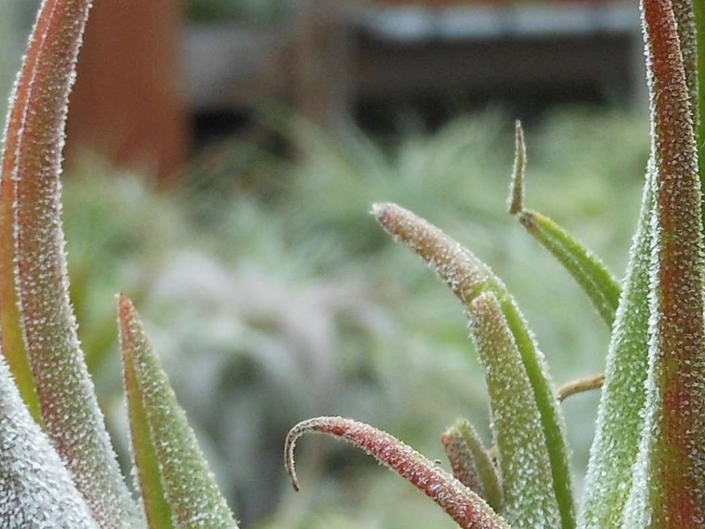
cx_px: 600
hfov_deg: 13.6
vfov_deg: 10.3
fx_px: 2933
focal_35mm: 144
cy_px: 313
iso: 80
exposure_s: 1/125
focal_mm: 5.9
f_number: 4
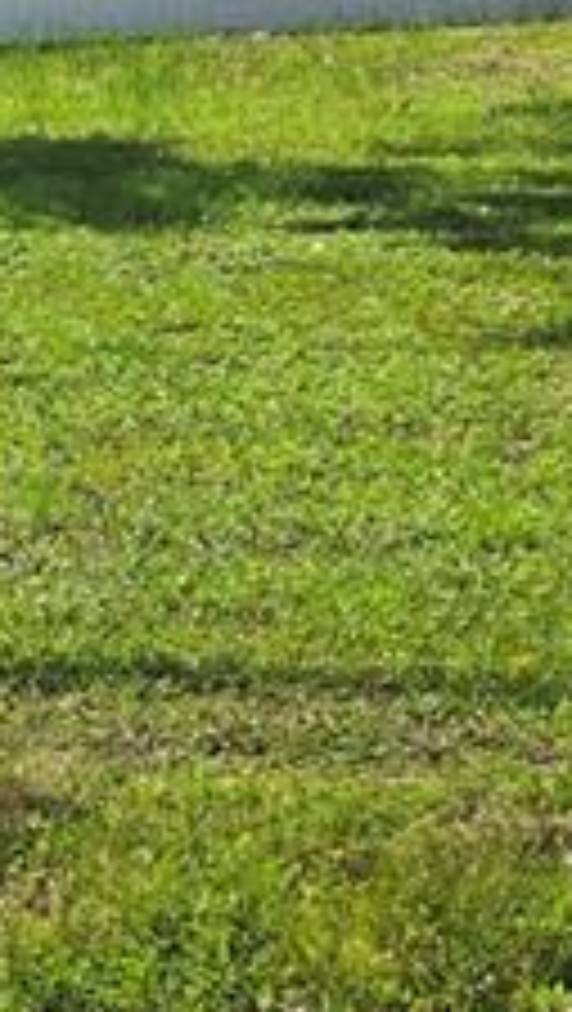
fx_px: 3066
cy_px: -4
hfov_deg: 9.0
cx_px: -1031
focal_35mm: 114
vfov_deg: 18.3
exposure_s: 1/7939
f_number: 1.4
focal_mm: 6.5
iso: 50
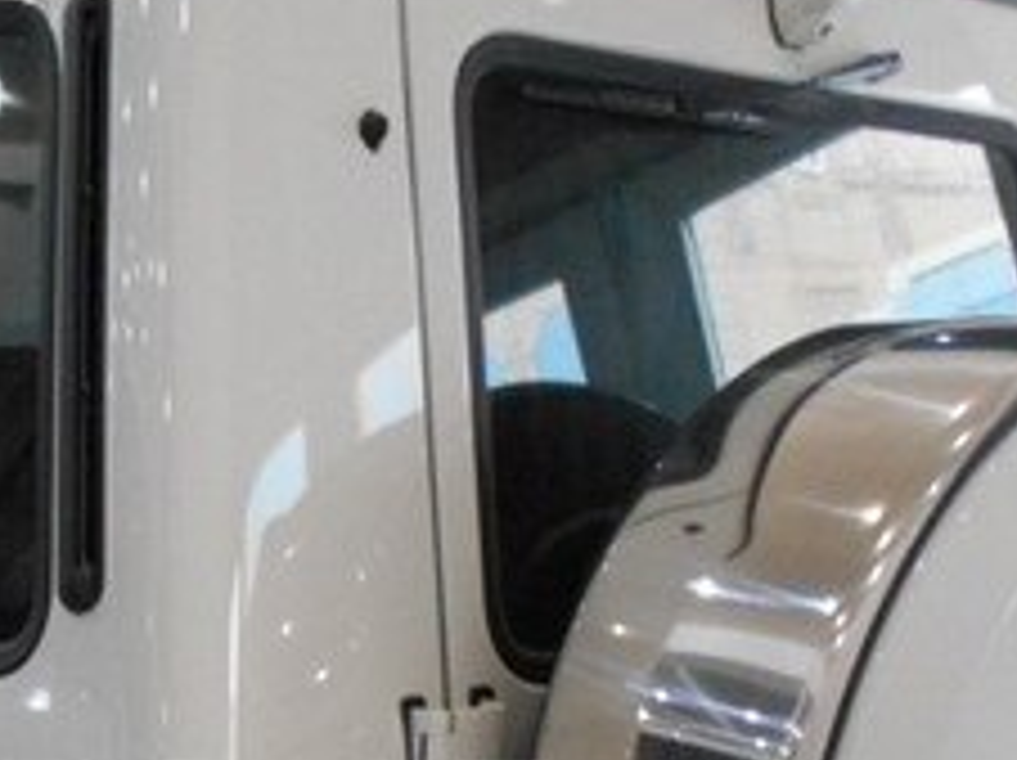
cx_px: 94
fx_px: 2230
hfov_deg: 24.9
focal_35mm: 76
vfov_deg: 18.6
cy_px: 830
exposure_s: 1/25
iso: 400
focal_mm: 4.6
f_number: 3.2
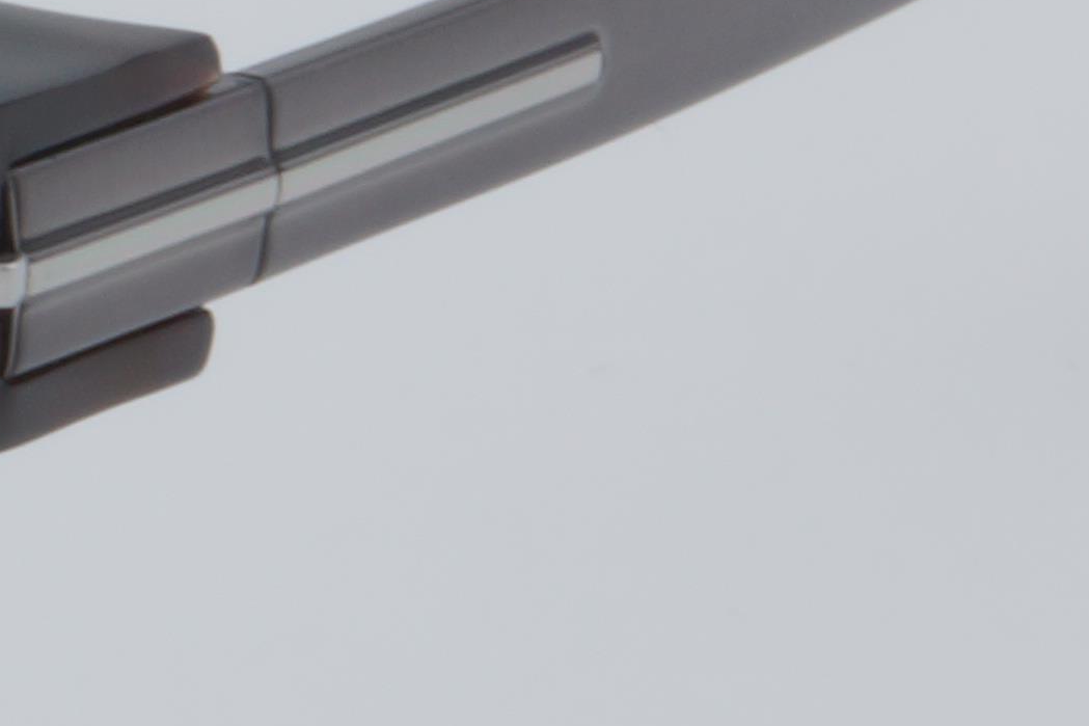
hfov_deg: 4.7
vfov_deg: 3.2
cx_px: -1404
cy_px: 317
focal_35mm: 429
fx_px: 12974
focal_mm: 50
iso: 100
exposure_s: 1/4
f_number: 32
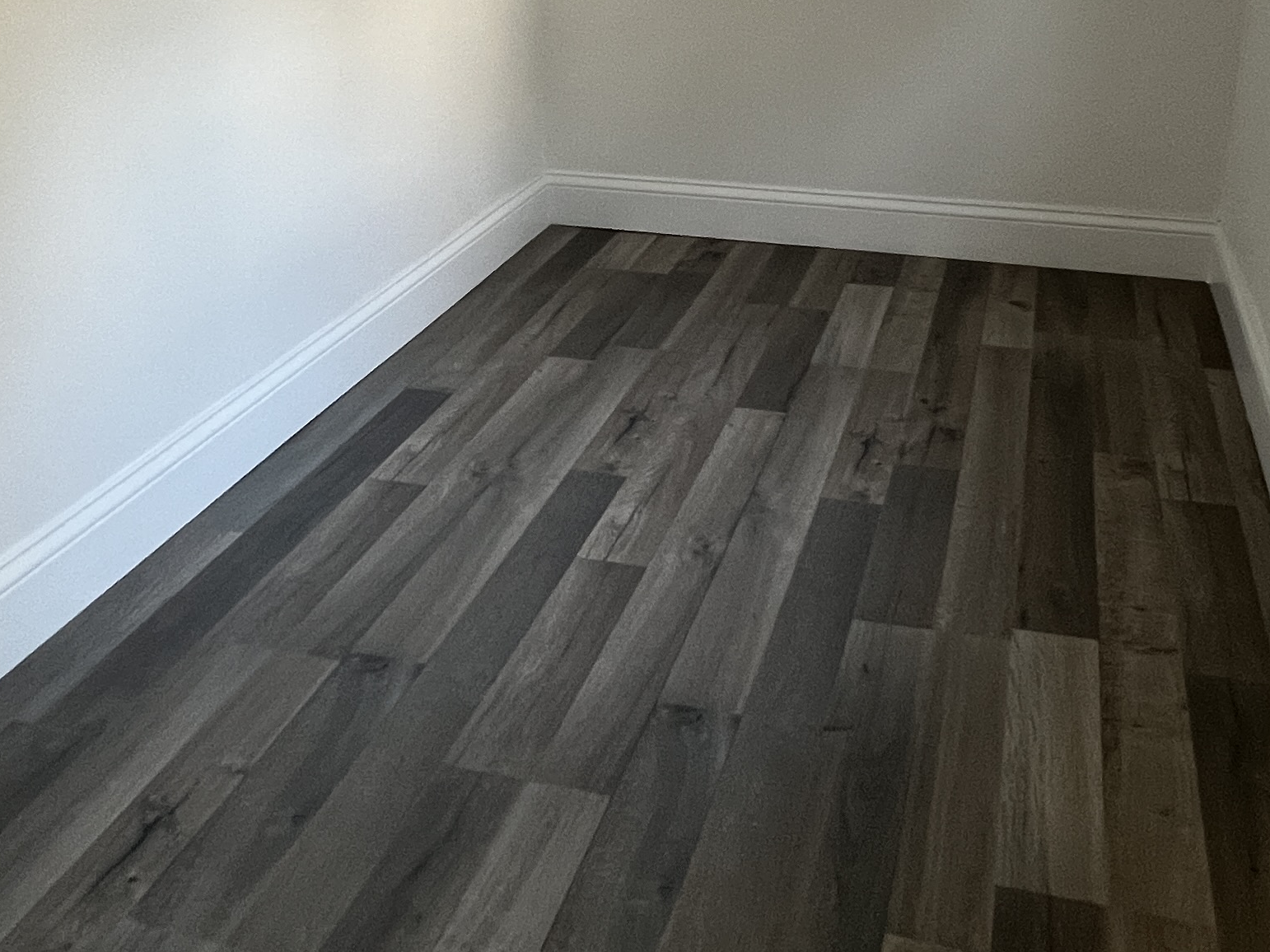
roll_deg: +0.1
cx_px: 676
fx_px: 1247
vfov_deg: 39.2
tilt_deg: -13.9
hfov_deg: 53.9
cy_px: 123
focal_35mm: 34
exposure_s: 1/60
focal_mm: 1.57
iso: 200
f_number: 1.8
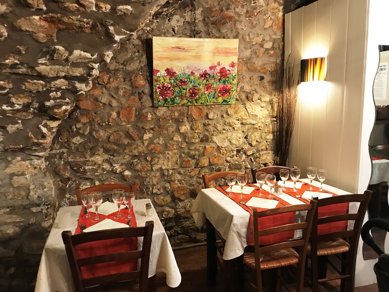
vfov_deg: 49.7
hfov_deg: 63.4
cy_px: 146
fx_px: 315
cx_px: 194
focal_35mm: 28
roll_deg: -0.1
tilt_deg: -8.3
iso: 80
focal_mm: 3.99
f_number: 1.8
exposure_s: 1/8
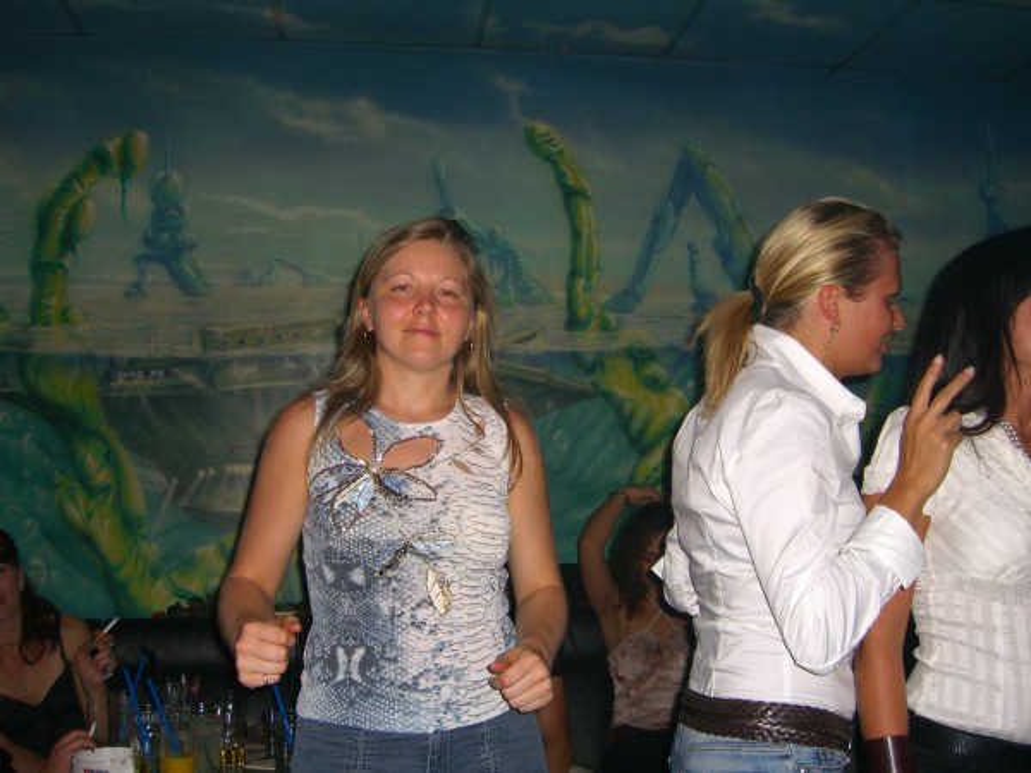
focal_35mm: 38
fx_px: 1132
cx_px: 516
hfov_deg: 49.0
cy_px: 386
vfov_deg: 37.7
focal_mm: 7.9
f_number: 2.8
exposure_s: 1/60
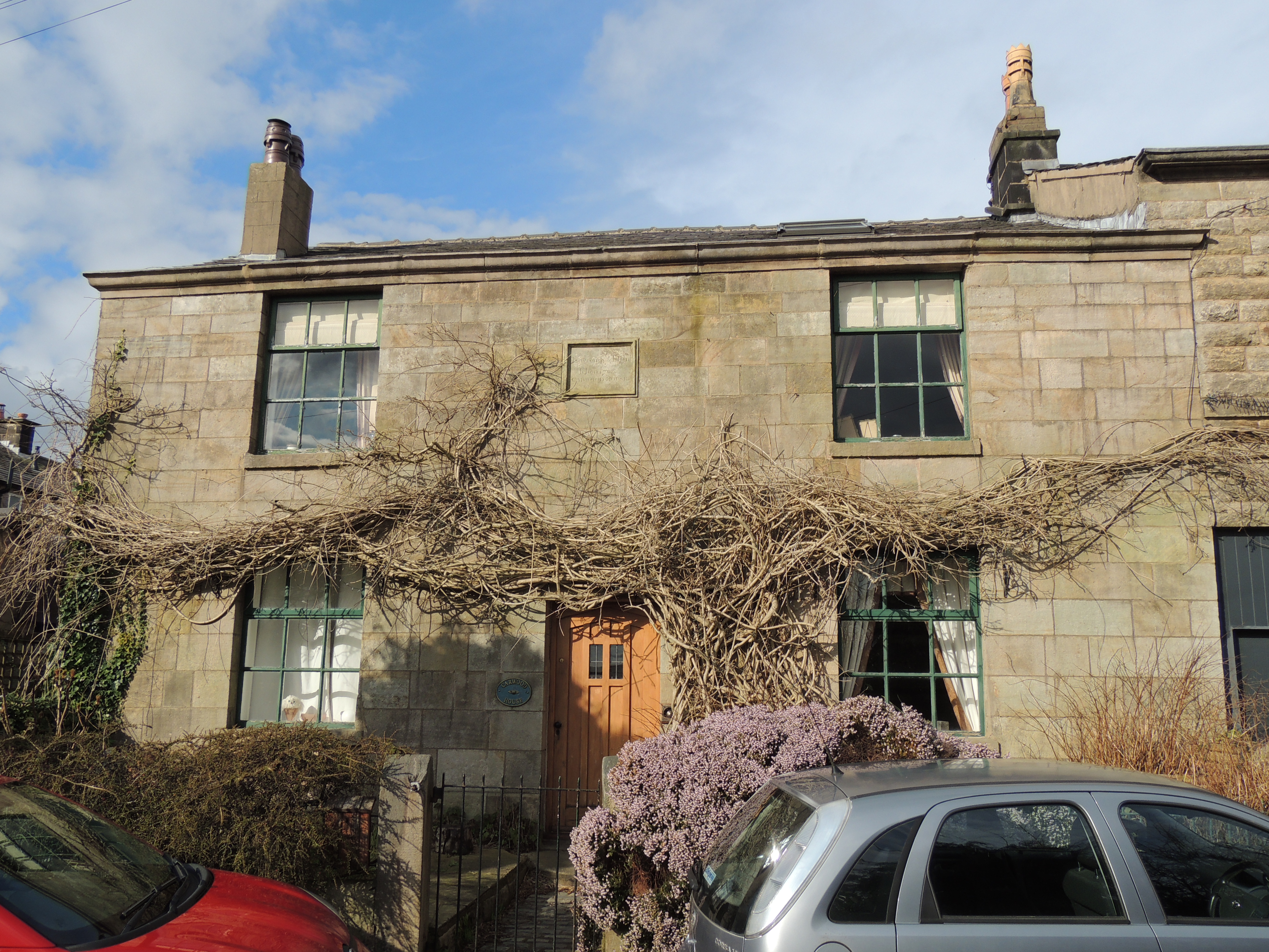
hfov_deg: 60.0
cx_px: 634
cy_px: 476
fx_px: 1100
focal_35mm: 30
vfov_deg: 46.8
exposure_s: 1/1250
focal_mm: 5.3
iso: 100
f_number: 3.1
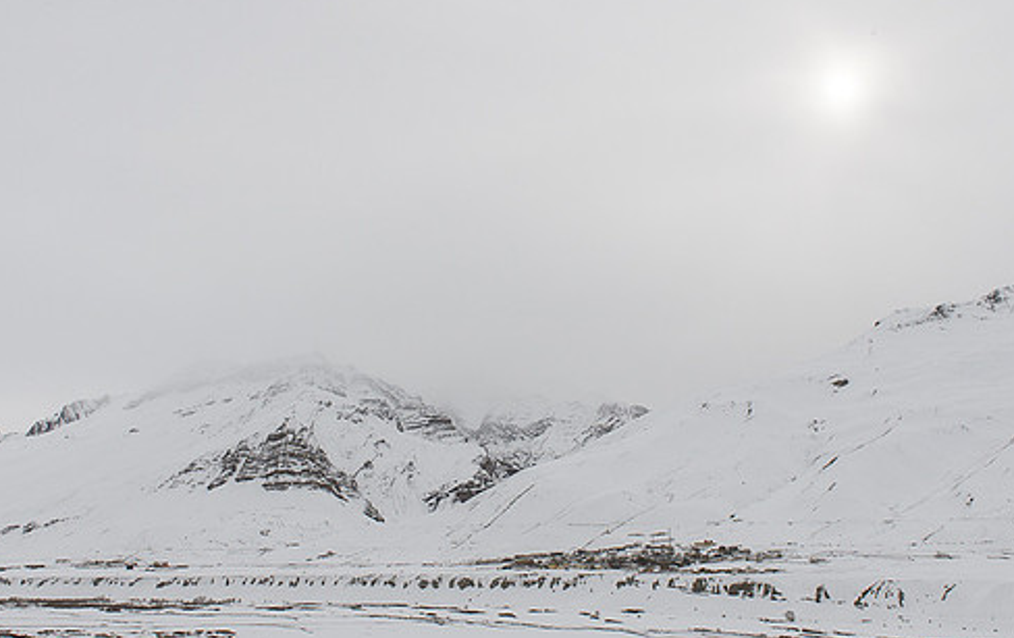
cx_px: 492
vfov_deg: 43.3
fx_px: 803
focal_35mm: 29
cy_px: 326
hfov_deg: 64.5
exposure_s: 1/800
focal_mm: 24
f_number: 16
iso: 360
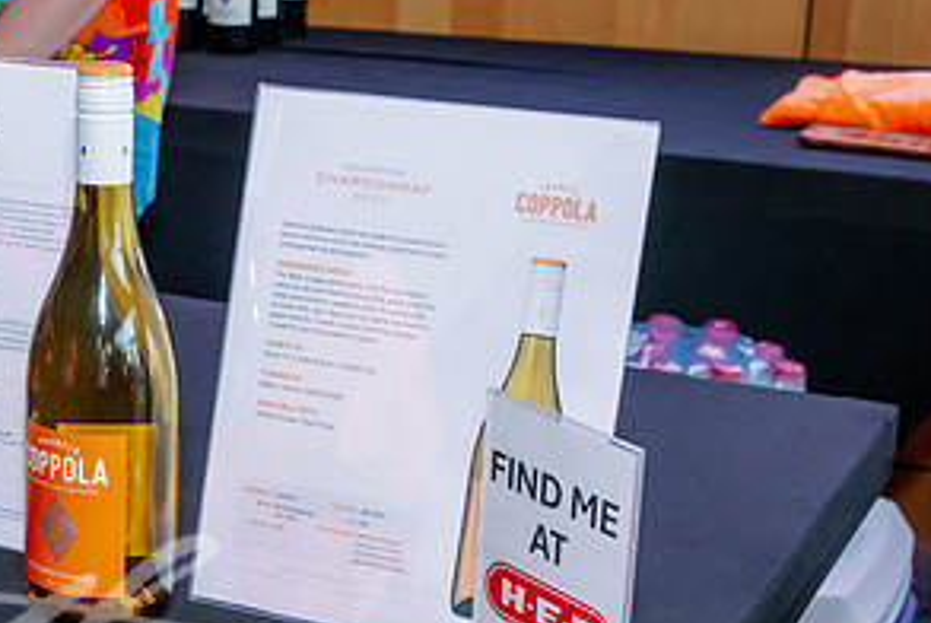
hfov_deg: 23.6
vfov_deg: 16.5
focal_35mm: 83
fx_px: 2149
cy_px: 354
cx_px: 35
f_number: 8
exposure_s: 1/200
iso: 1250
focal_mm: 42
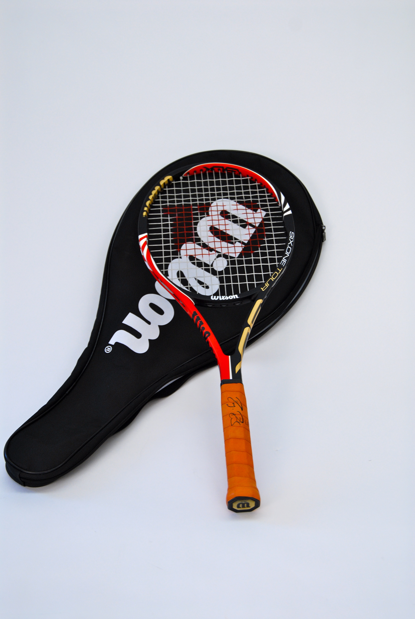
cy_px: 310
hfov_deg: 26.6
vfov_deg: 38.8
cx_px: 208
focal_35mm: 51
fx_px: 879
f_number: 5
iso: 250
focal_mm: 34
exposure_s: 1/100
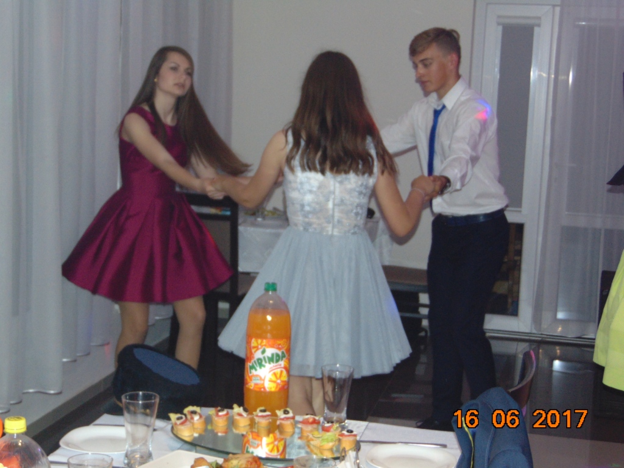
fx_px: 1280
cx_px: 312
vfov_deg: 20.7
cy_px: 234
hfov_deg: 27.4
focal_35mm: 71
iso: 250
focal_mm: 12.8
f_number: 3.7
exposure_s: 1/60
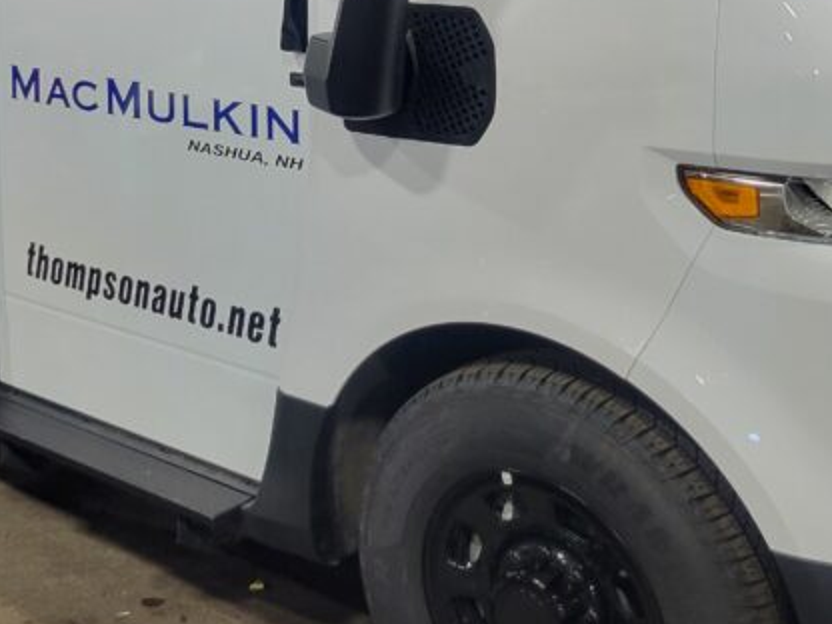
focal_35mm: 64
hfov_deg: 29.5
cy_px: 2
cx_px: 152
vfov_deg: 22.1
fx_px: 1538
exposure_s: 1/60
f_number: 1.8
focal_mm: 5.4
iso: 160
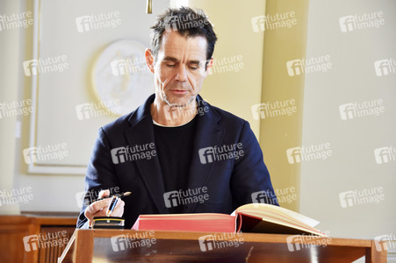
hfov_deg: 17.7
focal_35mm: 116
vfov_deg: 11.8
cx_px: 198
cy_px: 132
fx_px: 1275
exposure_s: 1/160
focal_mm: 116
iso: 2000
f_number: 6.3
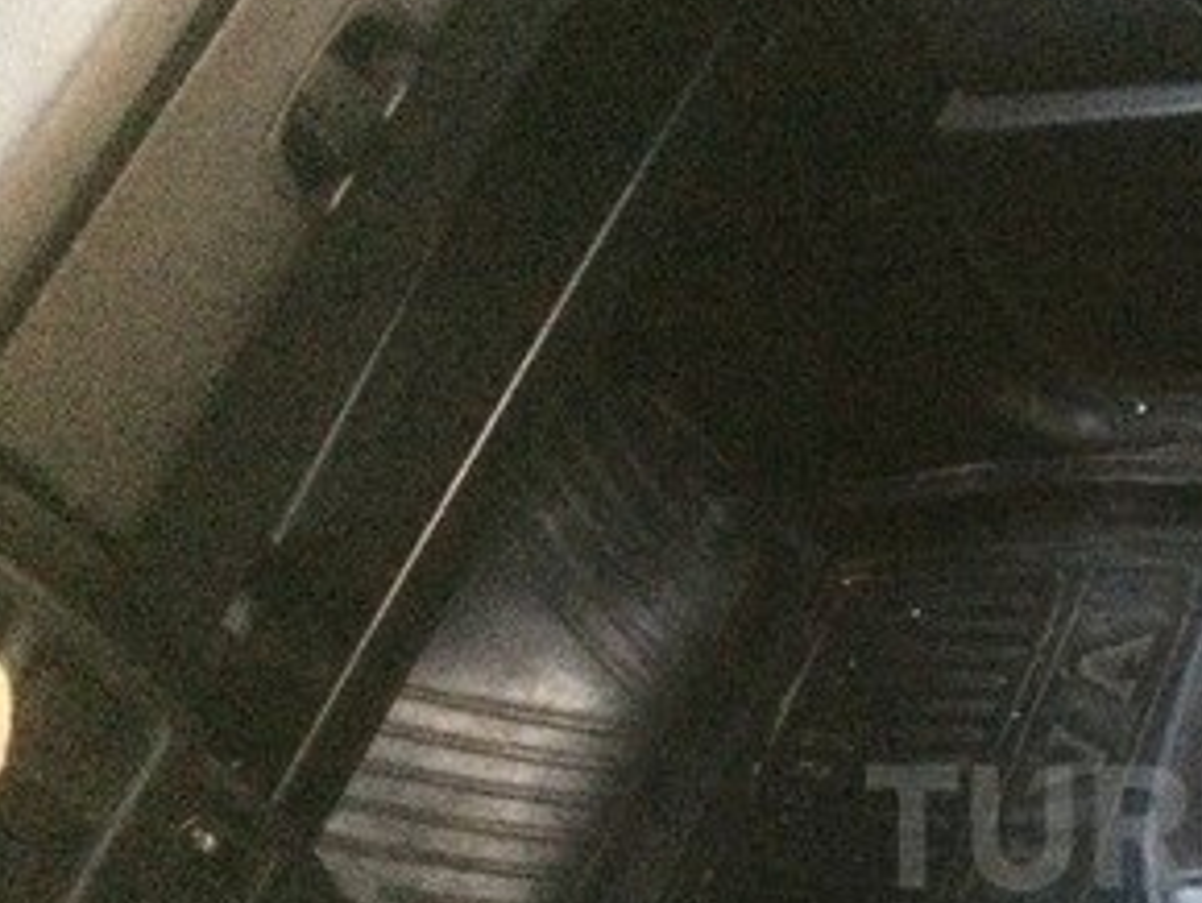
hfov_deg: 27.2
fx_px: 2294
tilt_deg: -52.2
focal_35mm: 66
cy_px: 826
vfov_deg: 21.7
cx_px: 1289
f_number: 2.2
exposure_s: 1/17
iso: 500
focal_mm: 4.15
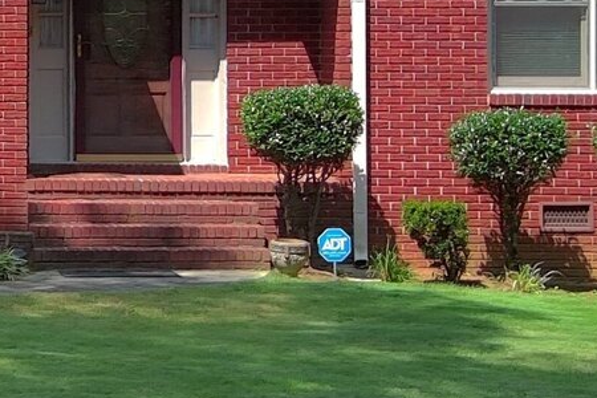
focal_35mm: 198
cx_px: -362
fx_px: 3283
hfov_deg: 10.0
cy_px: 21
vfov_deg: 6.9
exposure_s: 1/1000
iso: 123
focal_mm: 10.57
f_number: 2.8
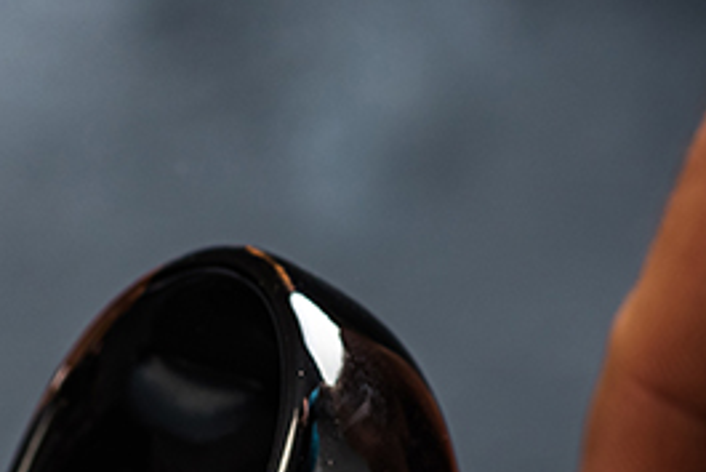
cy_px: 832
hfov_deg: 4.3
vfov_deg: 2.9
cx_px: -469
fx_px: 9320
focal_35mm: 475
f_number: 11
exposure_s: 1/125
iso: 160
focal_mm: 105
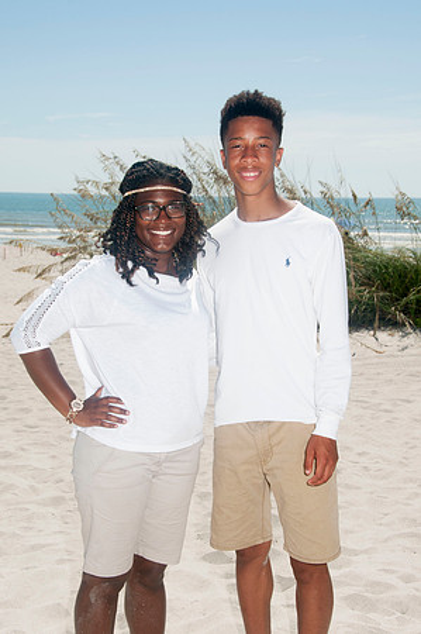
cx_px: 210
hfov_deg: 23.7
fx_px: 1002
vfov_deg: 35.1
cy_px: 317
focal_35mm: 57
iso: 100
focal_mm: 38
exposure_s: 1/250
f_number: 11
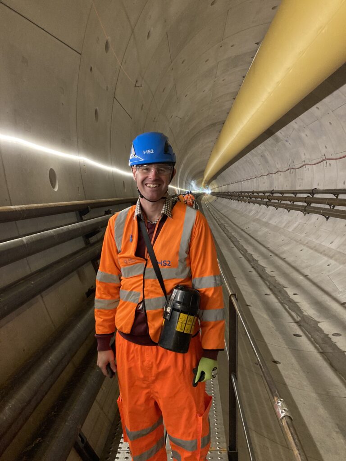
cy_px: 230
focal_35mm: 28
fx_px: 373
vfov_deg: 63.4
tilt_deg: -4.9
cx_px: 173
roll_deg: +0.9
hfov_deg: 49.7
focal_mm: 3.99
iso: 320
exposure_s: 1/33
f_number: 1.8
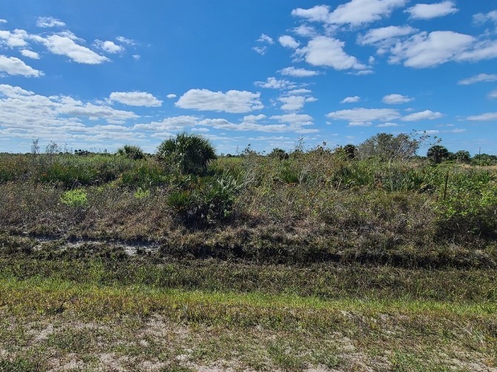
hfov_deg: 80.9
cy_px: 167
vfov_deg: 65.8
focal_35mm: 20
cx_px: 201
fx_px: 287
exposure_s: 1/2708
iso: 50
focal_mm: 2.2
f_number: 2.2
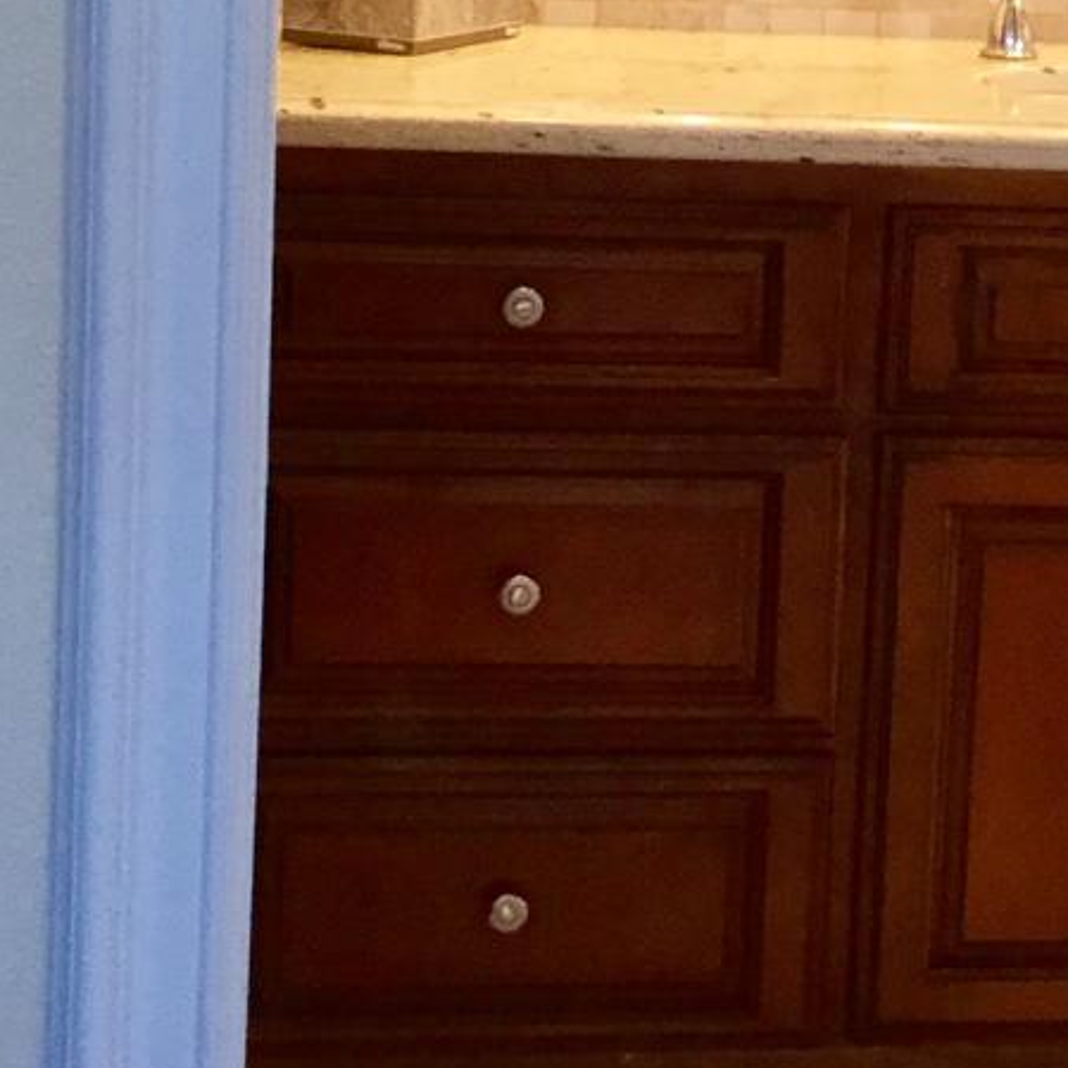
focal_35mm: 122
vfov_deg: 14.3
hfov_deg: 14.1
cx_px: 1058
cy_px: 302
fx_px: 4259
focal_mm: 3.3
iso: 64
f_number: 2.4
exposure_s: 1/30
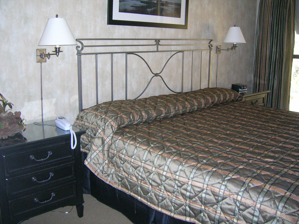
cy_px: 112
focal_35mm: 35
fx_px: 302
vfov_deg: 40.7
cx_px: 150
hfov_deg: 52.6
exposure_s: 1/60.1
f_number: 2.8
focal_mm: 5.4
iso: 200
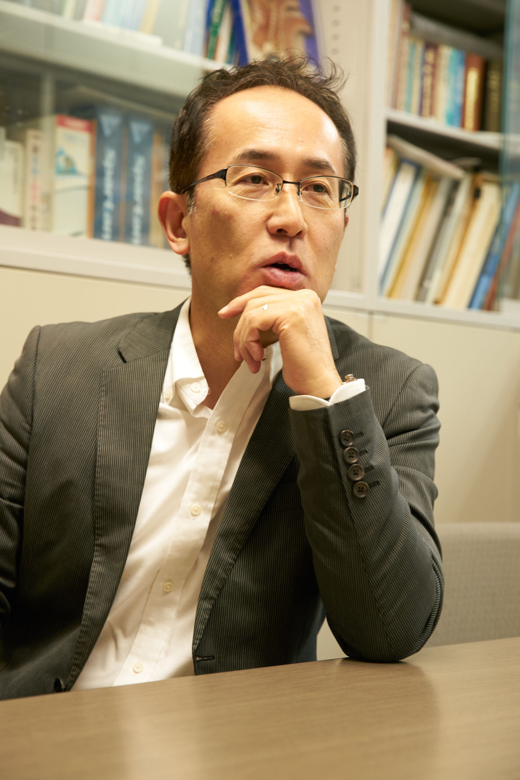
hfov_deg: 19.5
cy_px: 390
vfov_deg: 28.8
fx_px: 1516
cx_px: 260
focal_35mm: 70
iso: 800
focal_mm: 70
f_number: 4.5
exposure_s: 1/30
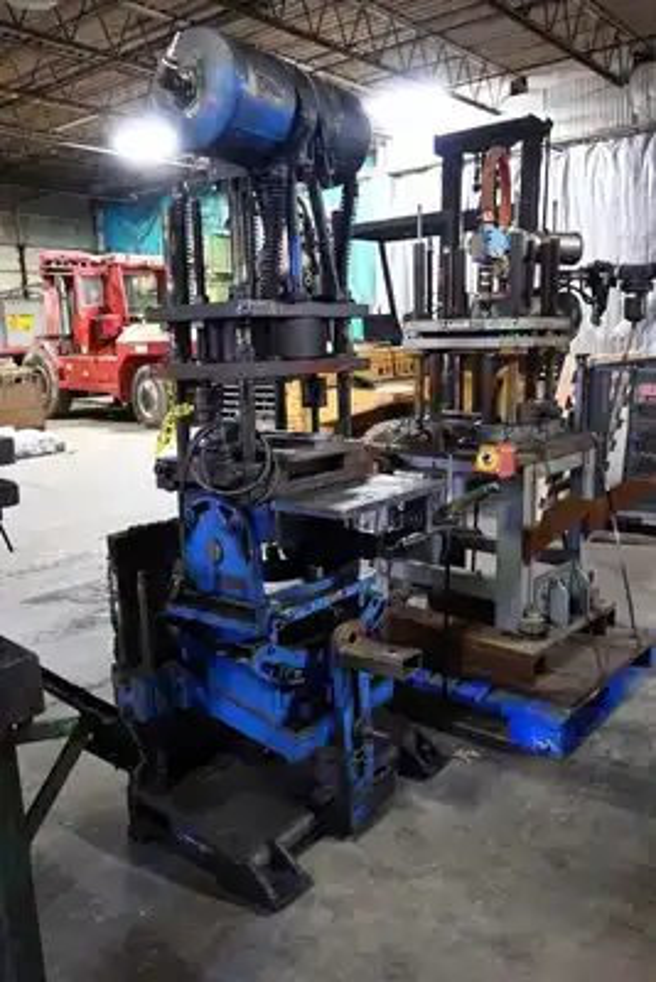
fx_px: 799
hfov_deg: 44.7
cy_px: 491
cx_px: 328
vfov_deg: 63.2
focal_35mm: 29
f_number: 3.8
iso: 4000
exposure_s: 1/30
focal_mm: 19.5
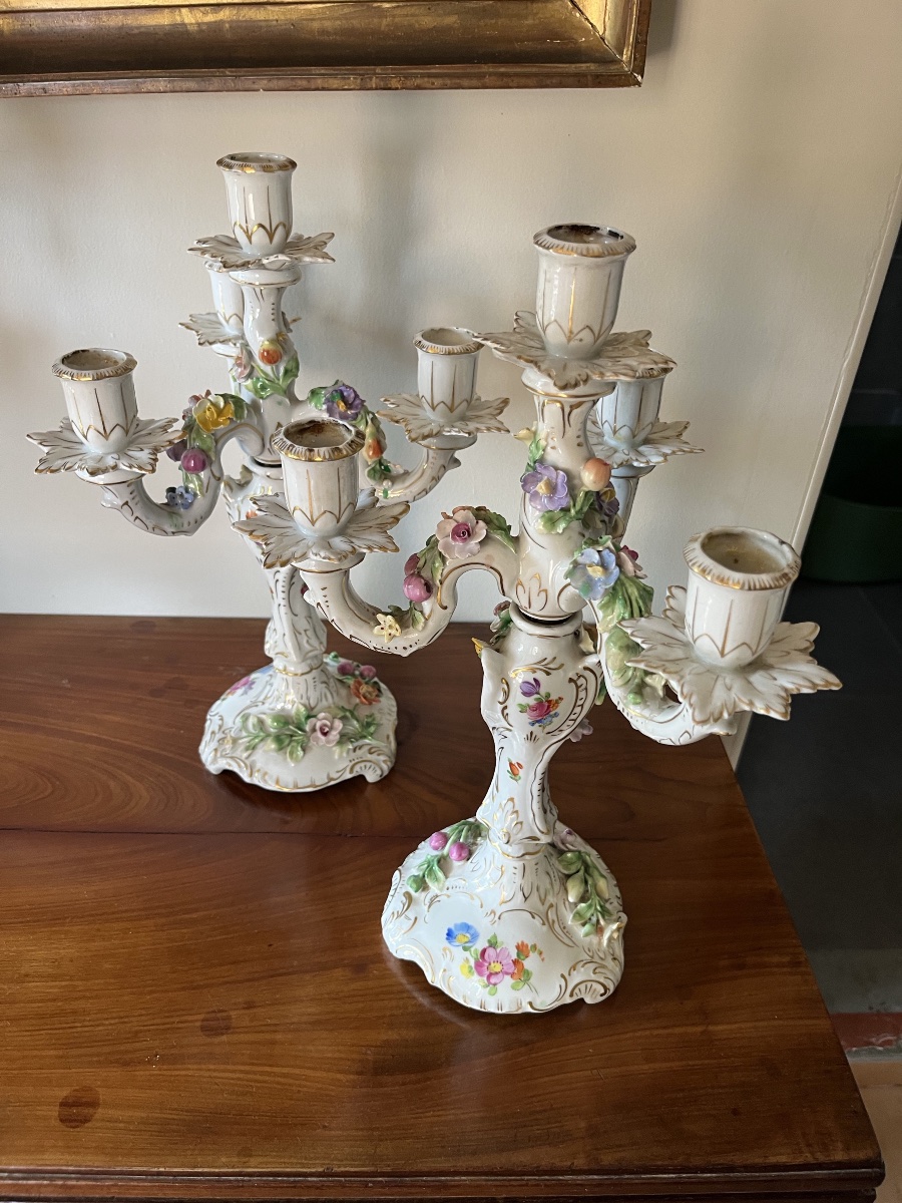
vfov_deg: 67.3
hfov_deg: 53.1
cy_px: 602
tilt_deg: -36.0
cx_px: 451
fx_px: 903
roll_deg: -4.0
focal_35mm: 26
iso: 125
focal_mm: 5.1
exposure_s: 1/95
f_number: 1.6
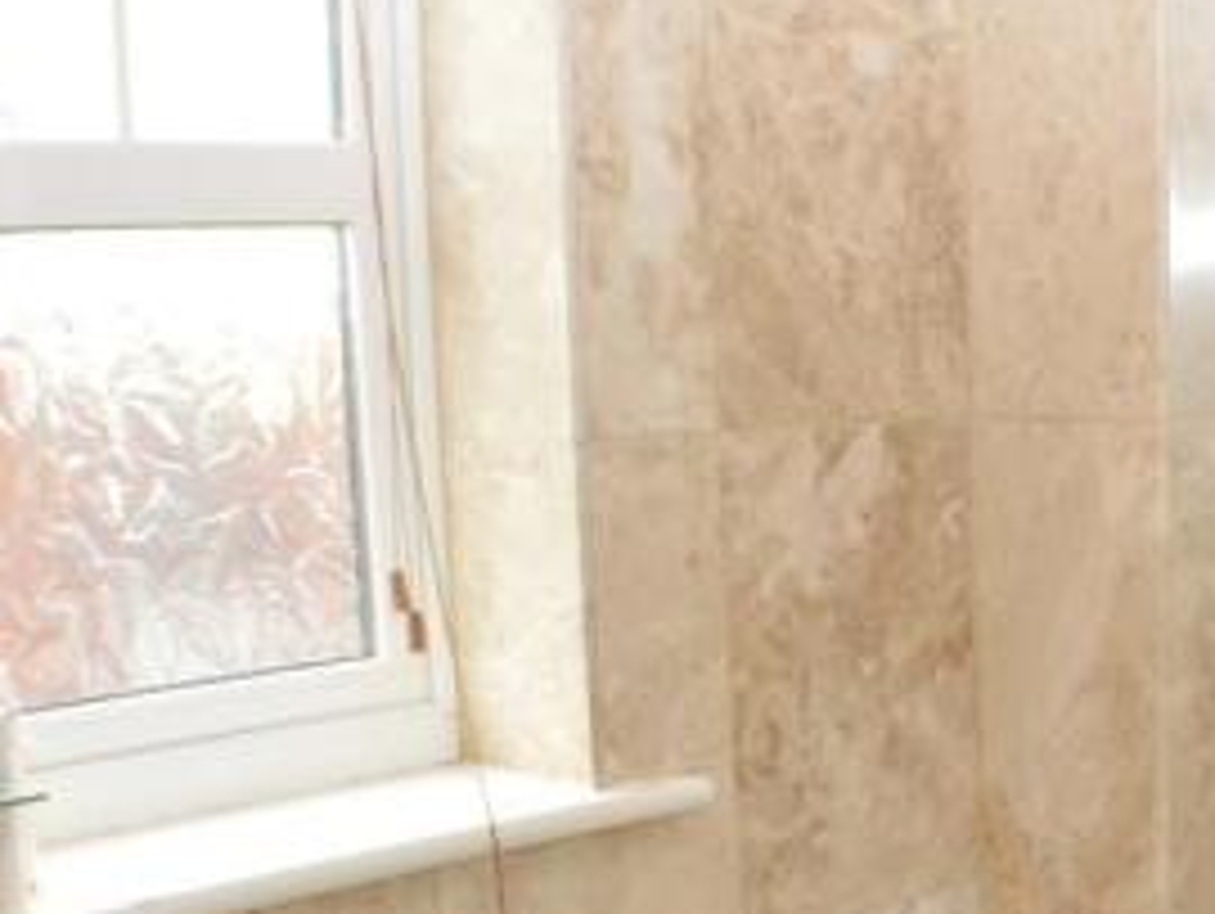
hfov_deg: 24.4
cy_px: 882
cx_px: 1152
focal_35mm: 77
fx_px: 2705
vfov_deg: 18.7
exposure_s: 1/10
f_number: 8
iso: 200
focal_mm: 22
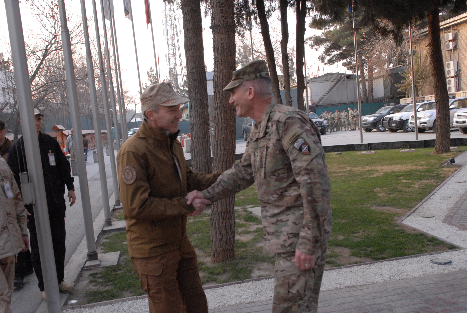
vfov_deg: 40.1
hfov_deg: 57.2
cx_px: 234
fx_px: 429
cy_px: 156
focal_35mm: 33
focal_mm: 22
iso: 1000
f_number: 5.6
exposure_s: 1/125
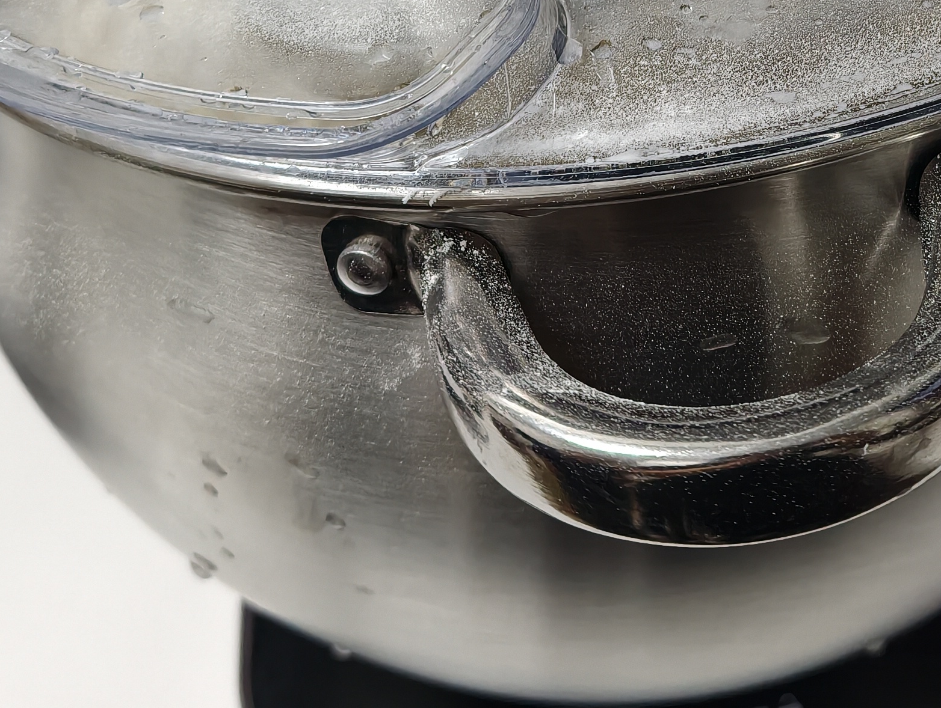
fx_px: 1634
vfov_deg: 23.4
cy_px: -1
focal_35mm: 60
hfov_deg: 30.9
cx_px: 819
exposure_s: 1/100
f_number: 1.68
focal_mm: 6.25
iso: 1114
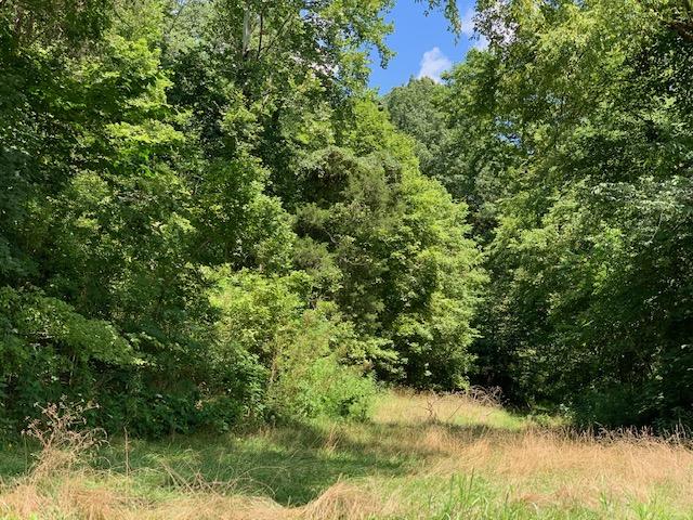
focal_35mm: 52
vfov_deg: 28.0
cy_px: 260
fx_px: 1041
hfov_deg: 36.8
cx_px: 346
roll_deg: -1.7
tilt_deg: +10.2
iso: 16
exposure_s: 1/221
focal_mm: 6
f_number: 2.4
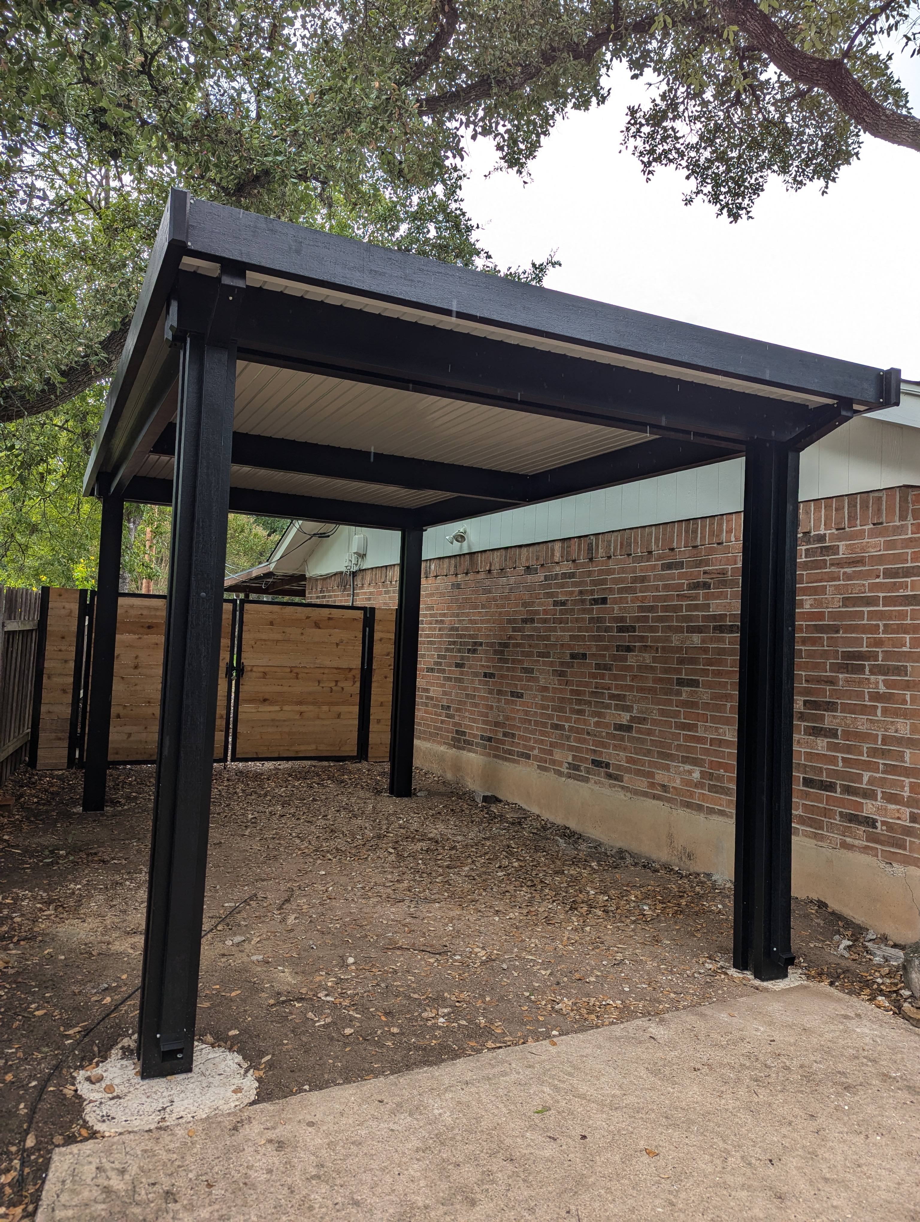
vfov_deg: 71.5
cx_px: 460
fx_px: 848
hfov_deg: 56.9
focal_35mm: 24
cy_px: 611
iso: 25
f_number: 1.85
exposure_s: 1/339
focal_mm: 6.81
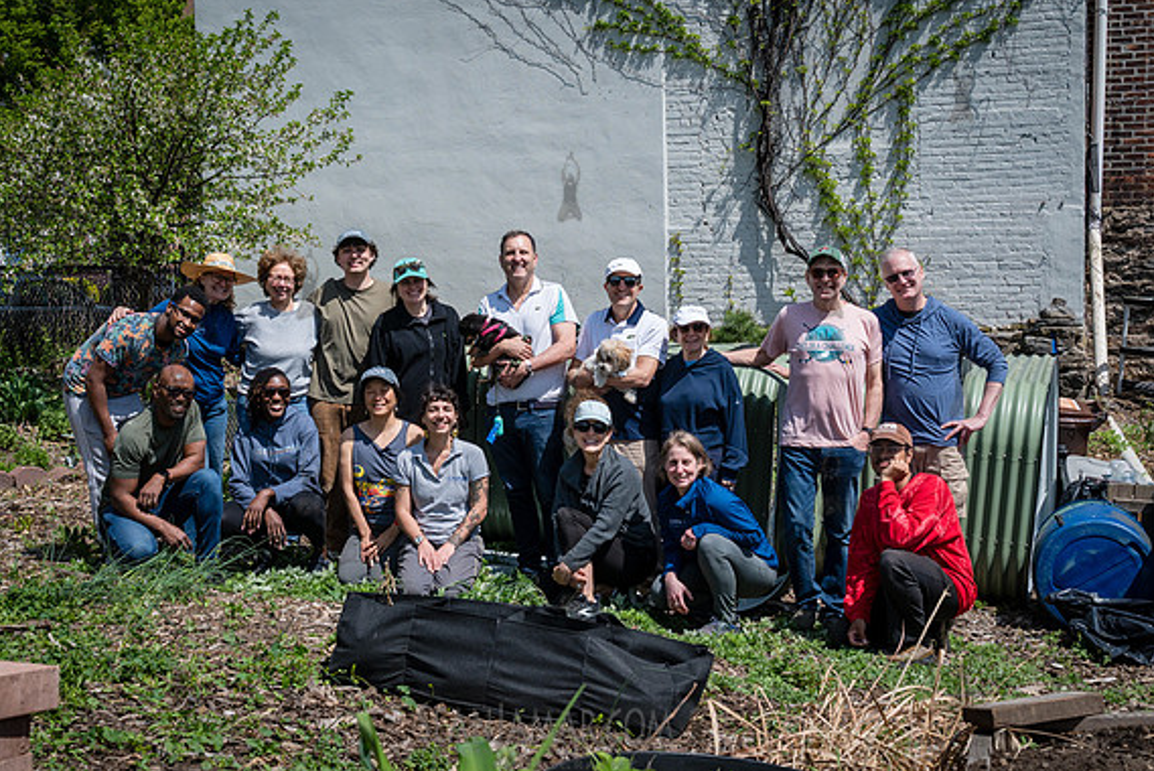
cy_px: 388
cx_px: 511
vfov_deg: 29.3
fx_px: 1475
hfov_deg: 42.7
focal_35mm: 46
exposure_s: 1/1250
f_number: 8
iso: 500
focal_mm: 35
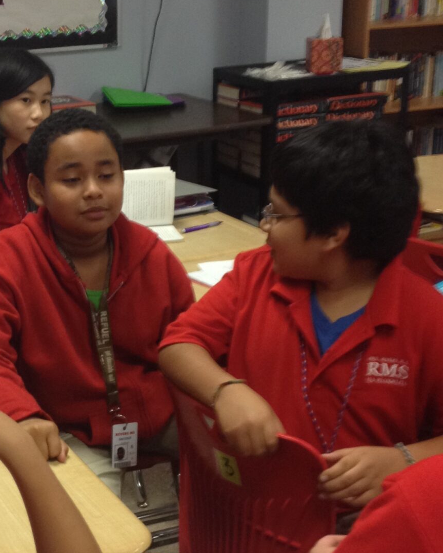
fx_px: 1327
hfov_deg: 18.6
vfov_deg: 23.4
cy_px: 377
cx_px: 42
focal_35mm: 81
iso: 100
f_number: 2.4
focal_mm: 4.28
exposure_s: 1/20
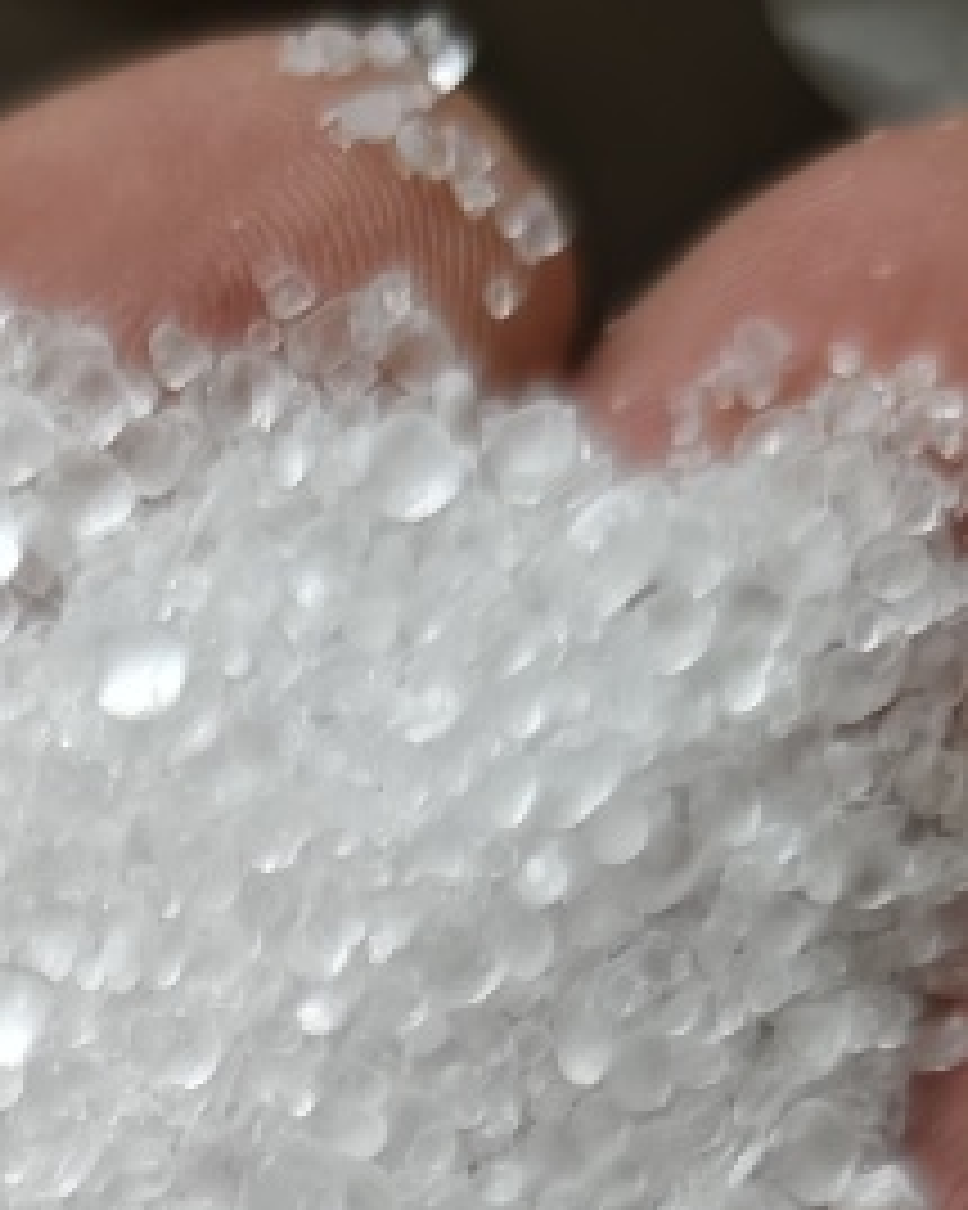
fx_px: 3189
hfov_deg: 16.3
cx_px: -324
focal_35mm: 89
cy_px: 2112
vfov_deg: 17.7
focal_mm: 5.56
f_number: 1.88
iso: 1574
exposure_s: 1/50
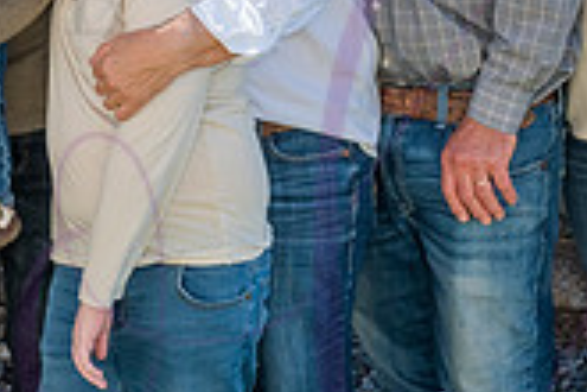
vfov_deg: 8.3
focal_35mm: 164
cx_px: 98
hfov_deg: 12.5
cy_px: -86
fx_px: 2674
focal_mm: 42
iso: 400
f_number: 7.1
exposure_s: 1/640
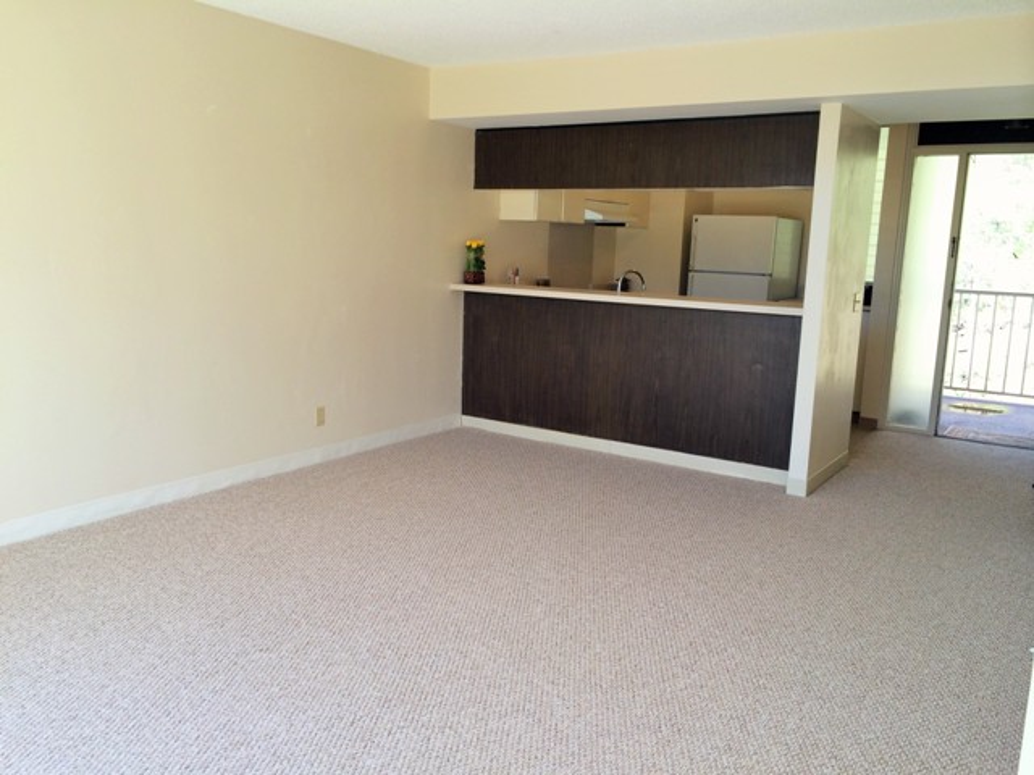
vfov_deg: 46.8
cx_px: 517
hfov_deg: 60.0
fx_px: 896
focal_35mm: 30
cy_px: 388
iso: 32
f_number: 2.2
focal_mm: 4.12
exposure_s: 1/126
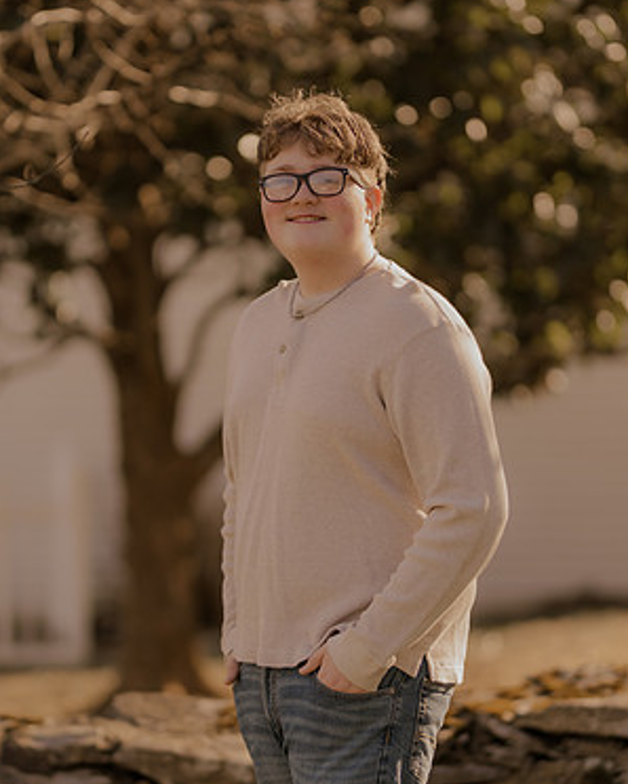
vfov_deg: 13.4
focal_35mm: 144
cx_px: 314
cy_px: 447
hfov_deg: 10.7
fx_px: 3343
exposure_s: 1/2500
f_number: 1.4
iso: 200
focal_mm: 85
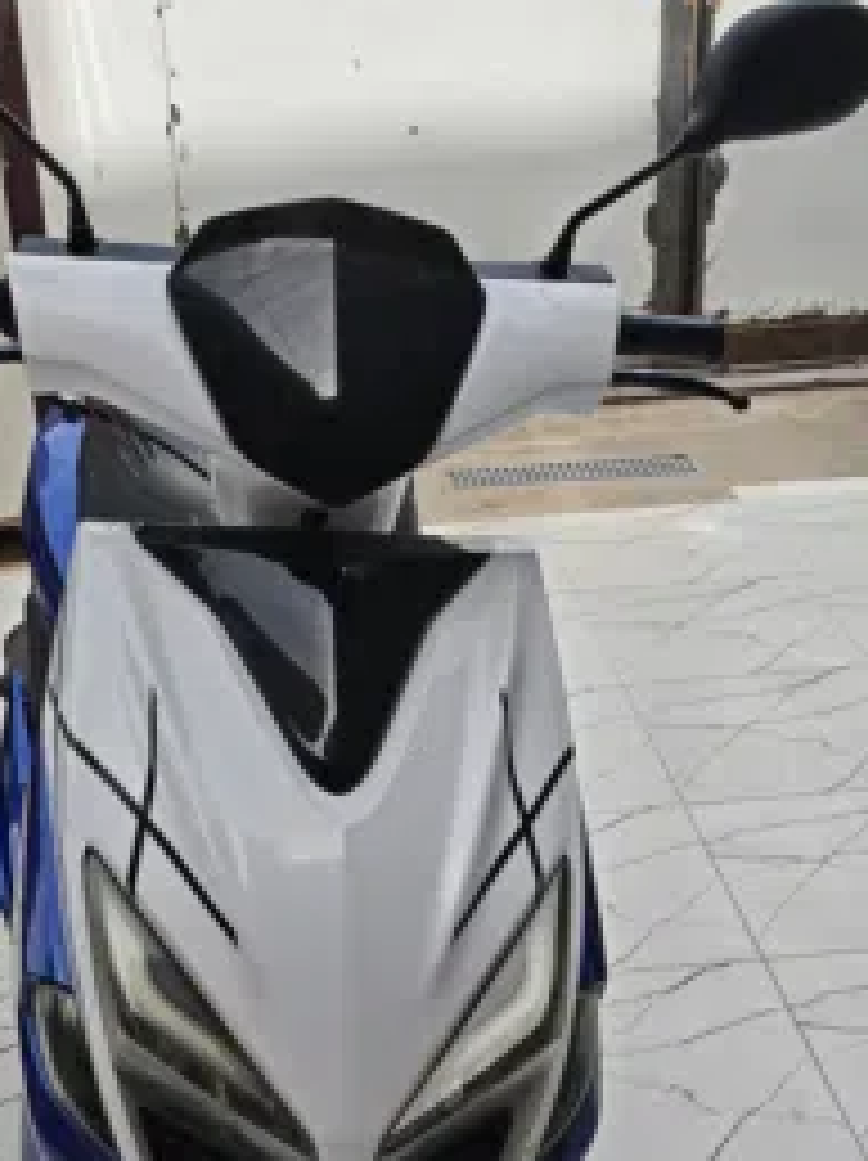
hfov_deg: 24.7
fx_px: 1976
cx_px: 337
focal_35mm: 59
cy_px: 801
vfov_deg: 32.4
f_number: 1.5
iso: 50
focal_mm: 4.94
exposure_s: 1/2281
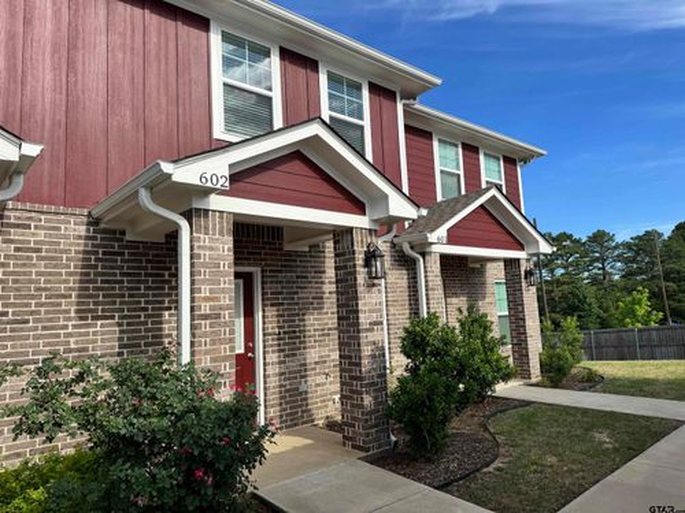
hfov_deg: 71.6
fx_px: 475
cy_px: 256
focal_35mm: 24
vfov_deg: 56.8
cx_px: 342
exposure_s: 1/2959
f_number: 1.78
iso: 80
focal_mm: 6.76
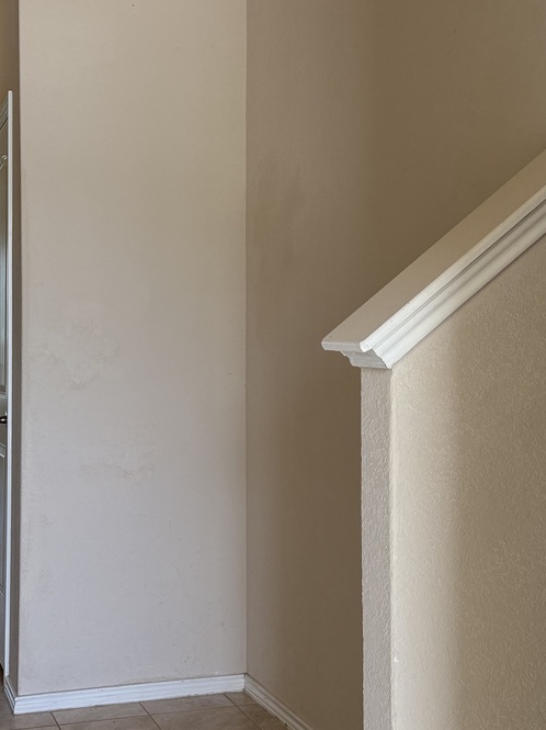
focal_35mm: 52
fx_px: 1095
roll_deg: -0.4
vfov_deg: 36.8
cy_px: 315
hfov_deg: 27.9
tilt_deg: +1.9
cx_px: 187
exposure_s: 1/230
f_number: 1.78
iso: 200
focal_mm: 6.76
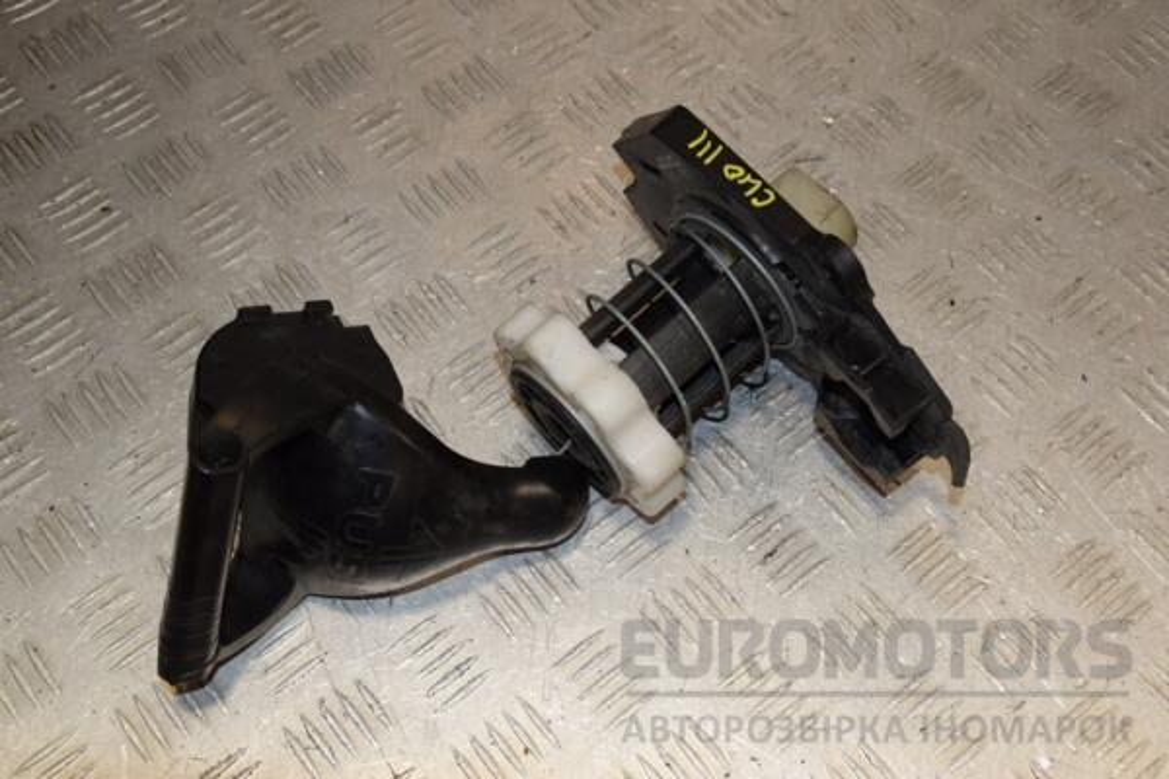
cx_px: 584
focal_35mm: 48
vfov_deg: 28.1
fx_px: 1559
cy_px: 390
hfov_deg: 41.1
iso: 800
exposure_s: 1/200
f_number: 9
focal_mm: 32
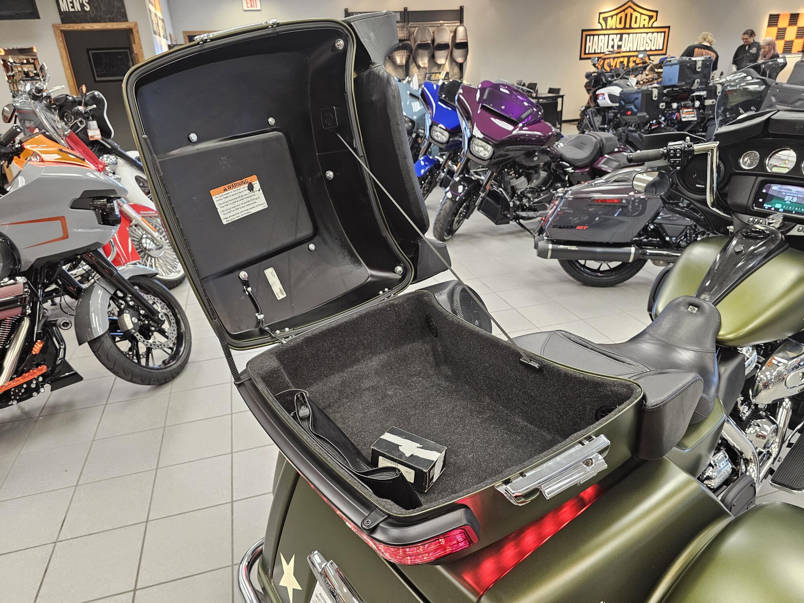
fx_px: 534
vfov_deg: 58.9
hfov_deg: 73.9
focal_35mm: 23
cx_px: 402
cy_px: 302
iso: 640
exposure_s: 1/120
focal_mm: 6.3
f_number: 1.7
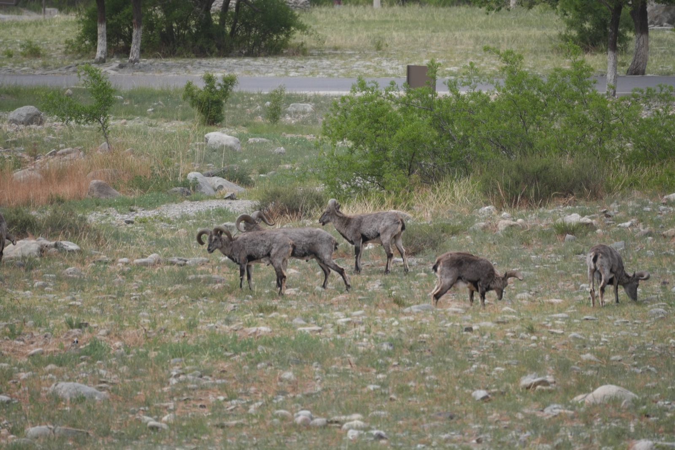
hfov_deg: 4.8
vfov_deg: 3.2
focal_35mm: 429
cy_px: 225
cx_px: 338
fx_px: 8042
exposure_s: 1/500
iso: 200
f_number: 6.3
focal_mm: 286
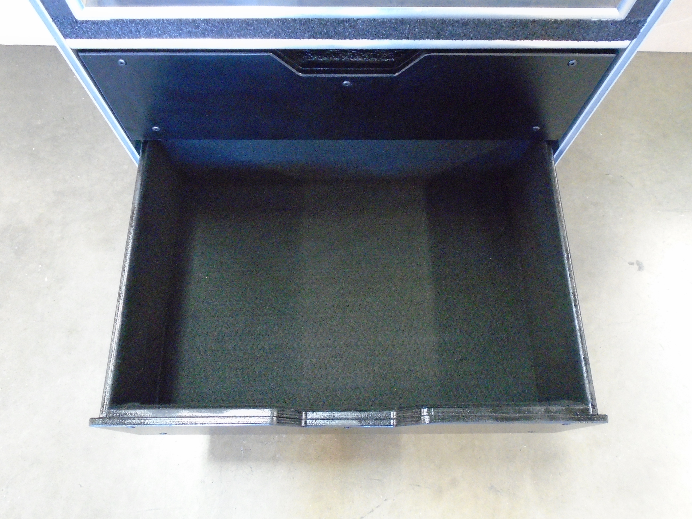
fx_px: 520
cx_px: 346
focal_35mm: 26
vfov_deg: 53.1
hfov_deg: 67.3
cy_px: 260
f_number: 3.2
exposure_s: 1/13
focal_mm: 4.6
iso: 800
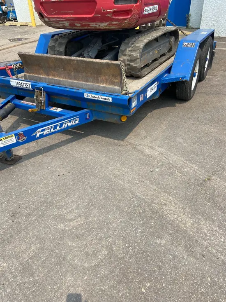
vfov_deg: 67.3
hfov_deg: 53.1
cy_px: 151
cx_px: 113
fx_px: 226
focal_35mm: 26
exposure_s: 1/2222
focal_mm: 4.25
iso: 32
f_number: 1.8
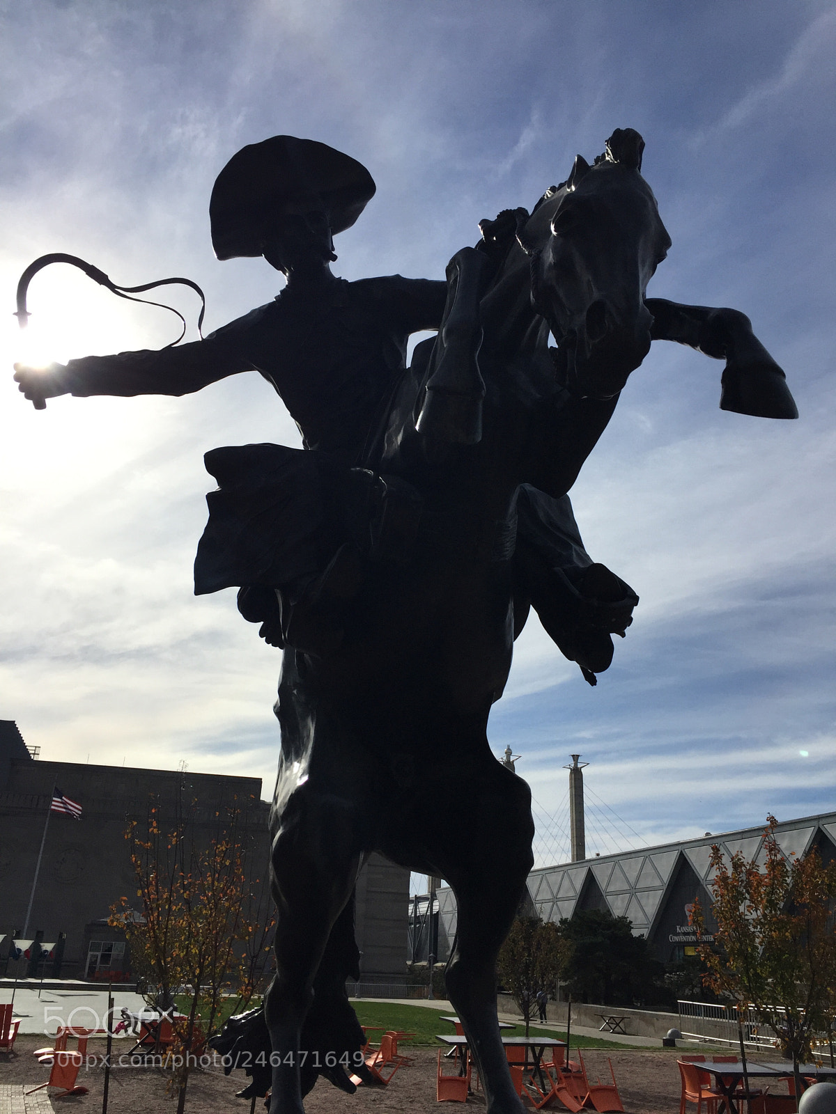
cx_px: 418
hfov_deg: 48.2
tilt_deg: +21.6
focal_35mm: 29
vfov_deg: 61.7
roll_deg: -2.5
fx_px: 934
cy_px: 557
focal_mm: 4.15
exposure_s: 1/6623
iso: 32
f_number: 2.2
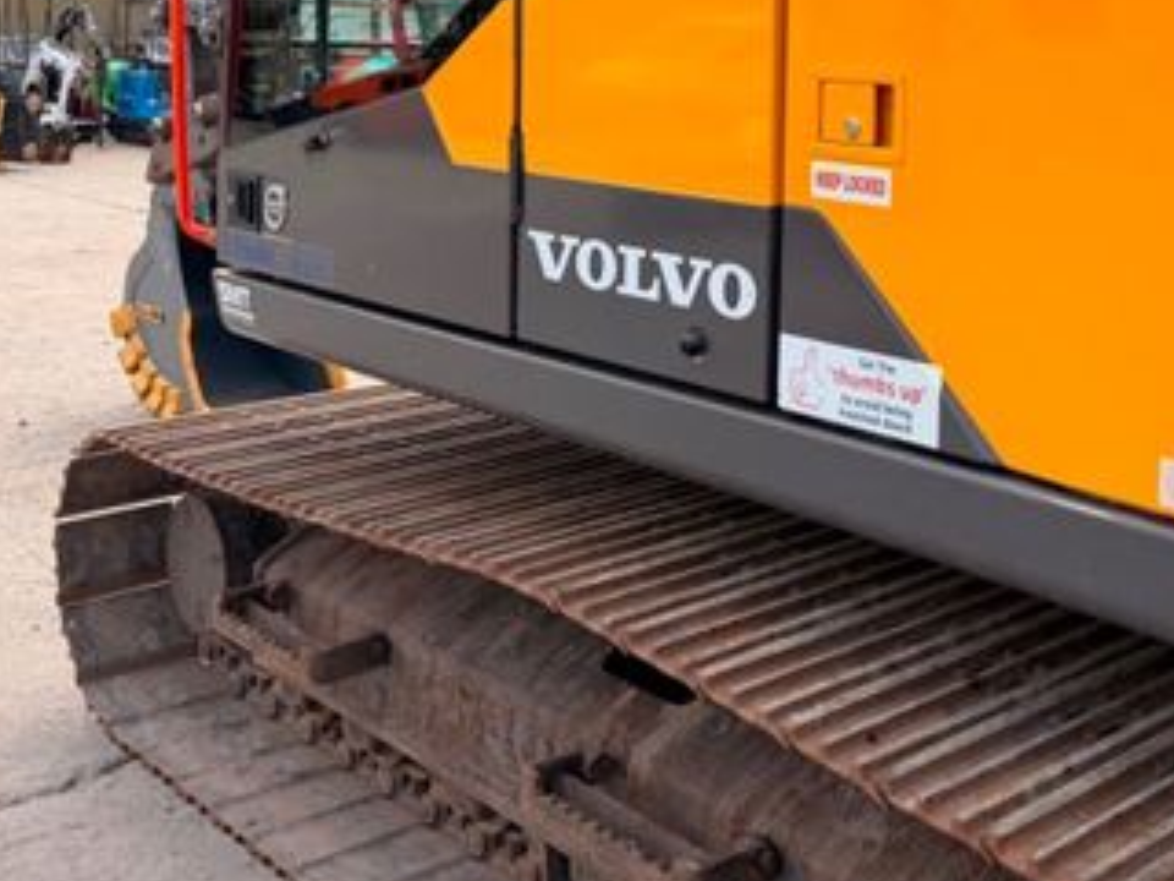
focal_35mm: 45
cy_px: 121
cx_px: 965
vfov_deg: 31.0
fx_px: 1526
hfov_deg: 40.1
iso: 100
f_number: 1.78
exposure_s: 1/2445
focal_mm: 6.76
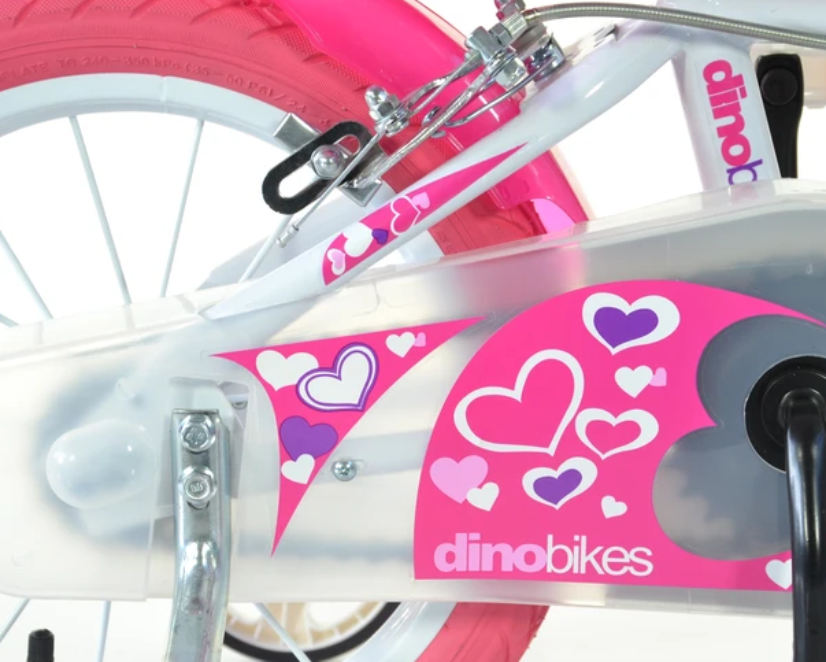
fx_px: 2739
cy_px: 448
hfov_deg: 17.1
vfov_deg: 13.7
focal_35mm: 112
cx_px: 489
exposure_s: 1/60
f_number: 6.3
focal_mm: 48
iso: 400
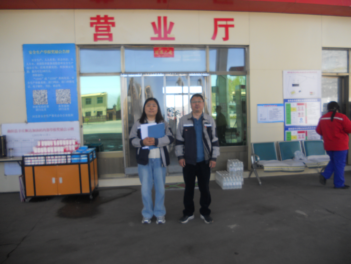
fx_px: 274
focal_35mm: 27
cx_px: 176
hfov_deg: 65.3
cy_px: 132
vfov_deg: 51.4
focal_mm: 4.9
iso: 80
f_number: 3.2
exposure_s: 1/125
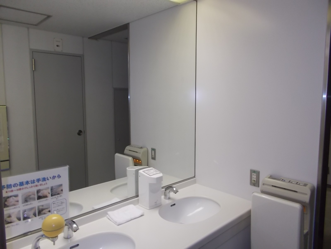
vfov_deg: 53.1
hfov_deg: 67.3
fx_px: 249
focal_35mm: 26
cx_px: 166
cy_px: 124
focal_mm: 4.6
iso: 200
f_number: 3.2
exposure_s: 1/25
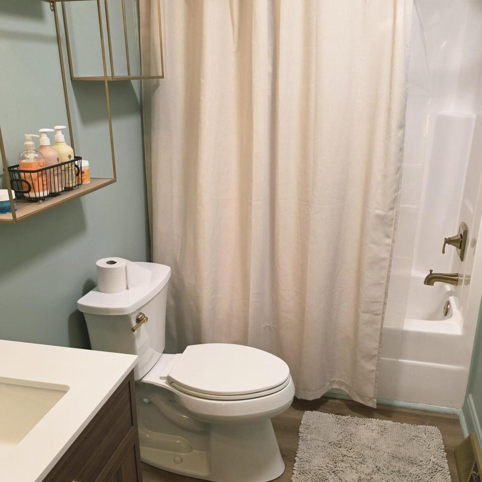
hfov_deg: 49.7
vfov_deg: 49.6
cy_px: 278
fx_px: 520
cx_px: 234
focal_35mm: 33
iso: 320
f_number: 1.7
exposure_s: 1/120
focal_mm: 6.3
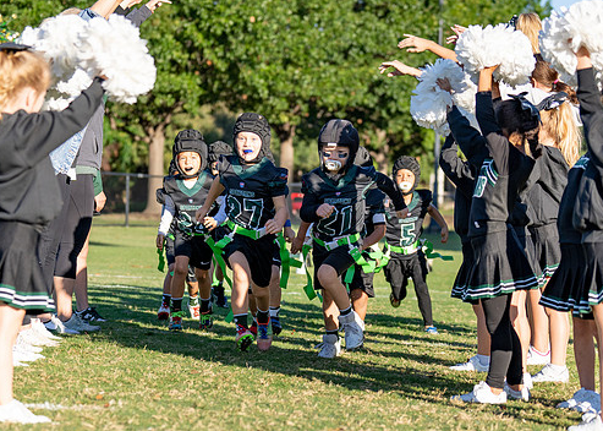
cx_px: 310
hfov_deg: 16.6
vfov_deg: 11.8
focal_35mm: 121
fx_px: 2072
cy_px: 294
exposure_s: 1/2500
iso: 200
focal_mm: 70
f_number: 2.8
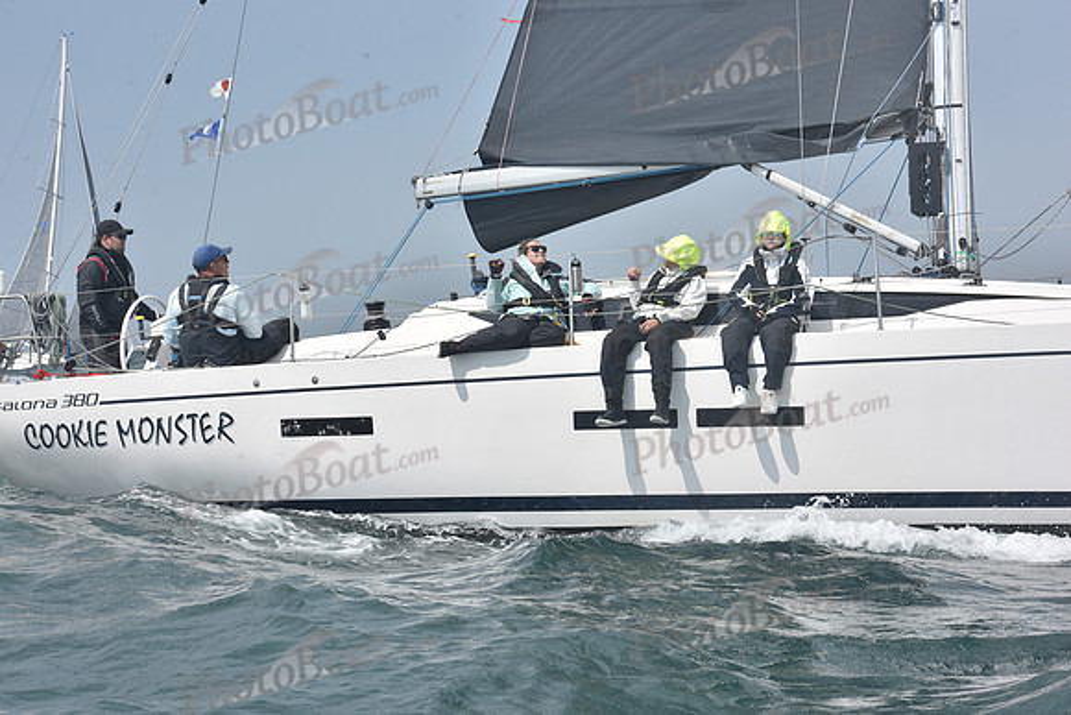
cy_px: 358
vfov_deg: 13.7
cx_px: 536
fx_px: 2976
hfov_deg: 20.4
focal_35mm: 100
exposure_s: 1/800
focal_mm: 100
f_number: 13
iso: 320
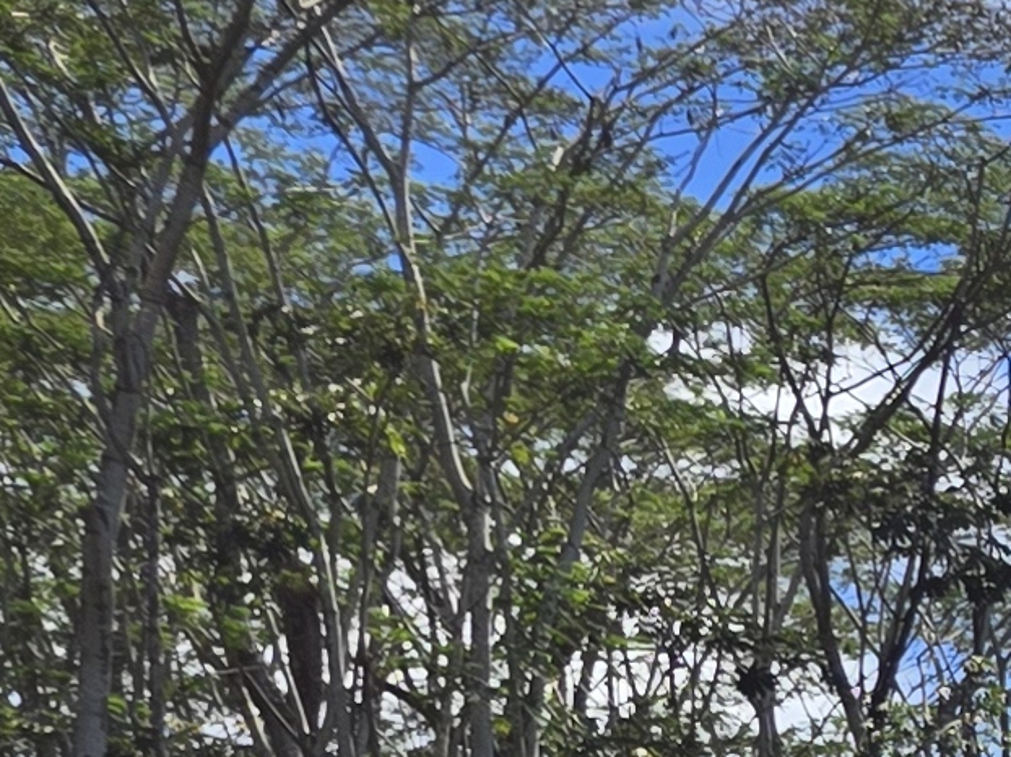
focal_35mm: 148
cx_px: 3116
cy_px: 2091
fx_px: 4321
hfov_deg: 9.8
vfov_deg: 8.7
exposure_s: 1/707
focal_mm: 6.3
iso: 12
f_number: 1.7
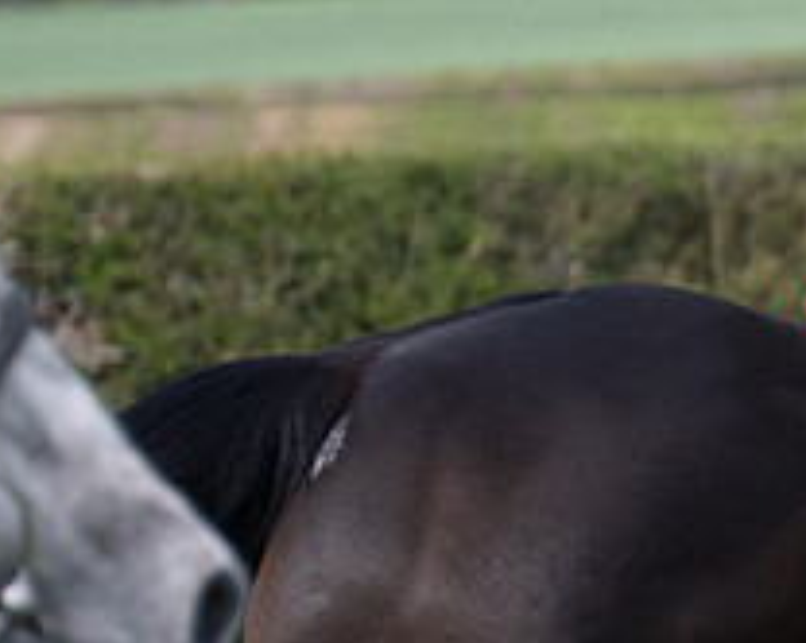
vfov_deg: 2.3
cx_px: 1268
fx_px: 15825
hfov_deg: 2.9
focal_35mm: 664
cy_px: 387
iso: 200
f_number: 4
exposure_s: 1/1250
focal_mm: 98
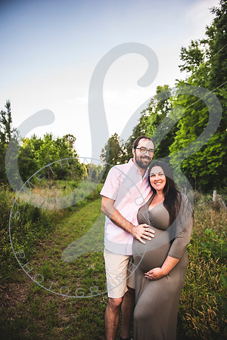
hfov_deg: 53.1
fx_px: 227
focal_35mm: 24
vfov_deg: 73.7
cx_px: 114
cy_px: 170
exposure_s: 1/125
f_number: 2.8
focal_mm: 24
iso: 100
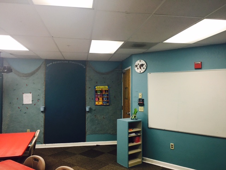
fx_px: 189
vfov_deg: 48.2
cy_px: 85
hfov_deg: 61.7
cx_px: 113
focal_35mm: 29
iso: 40
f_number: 2.2
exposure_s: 1/15
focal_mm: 4.15
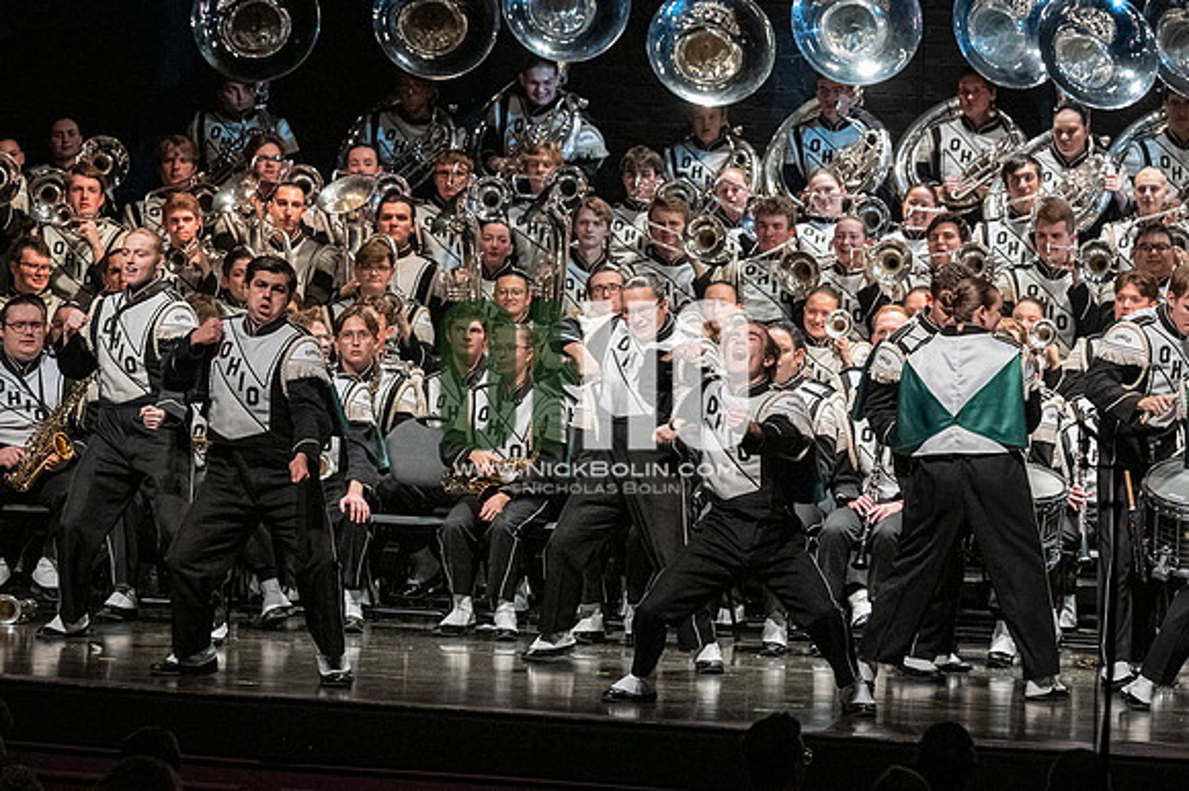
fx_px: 6932
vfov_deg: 6.5
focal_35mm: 210
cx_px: 594
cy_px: 396
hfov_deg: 9.8
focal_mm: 140
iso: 4000
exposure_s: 1/500
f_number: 4
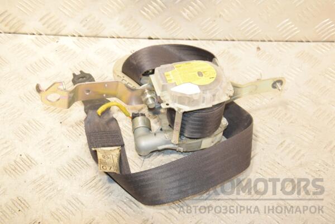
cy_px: 112
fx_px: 530
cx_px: 168
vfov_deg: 23.8
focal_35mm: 57
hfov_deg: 35.1
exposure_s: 1/200
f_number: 6.3
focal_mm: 38
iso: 1600
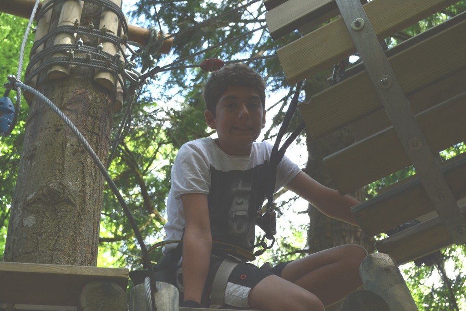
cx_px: 233
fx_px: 699
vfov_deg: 25.1
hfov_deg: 36.9
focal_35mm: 54
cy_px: 156
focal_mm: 36
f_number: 6.3
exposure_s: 1/100
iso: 900
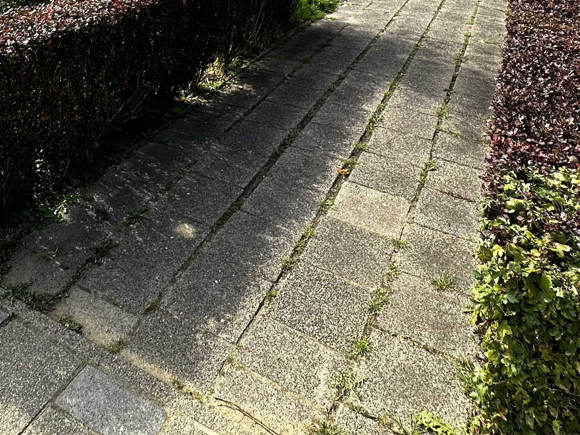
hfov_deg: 53.2
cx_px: 205
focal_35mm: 34
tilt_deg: -6.3
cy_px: -81
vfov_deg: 34.1
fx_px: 570
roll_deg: -1.5
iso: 40
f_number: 2.2
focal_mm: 2.22
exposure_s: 1/479
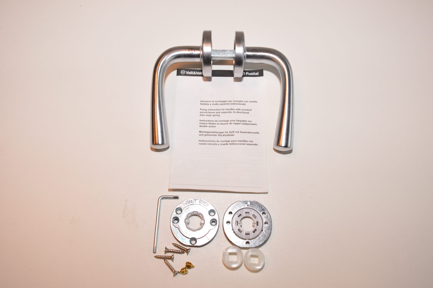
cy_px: 144
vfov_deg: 39.9
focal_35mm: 33
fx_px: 397
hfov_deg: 57.3
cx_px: 216
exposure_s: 1/80
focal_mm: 22
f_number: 5.6
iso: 200
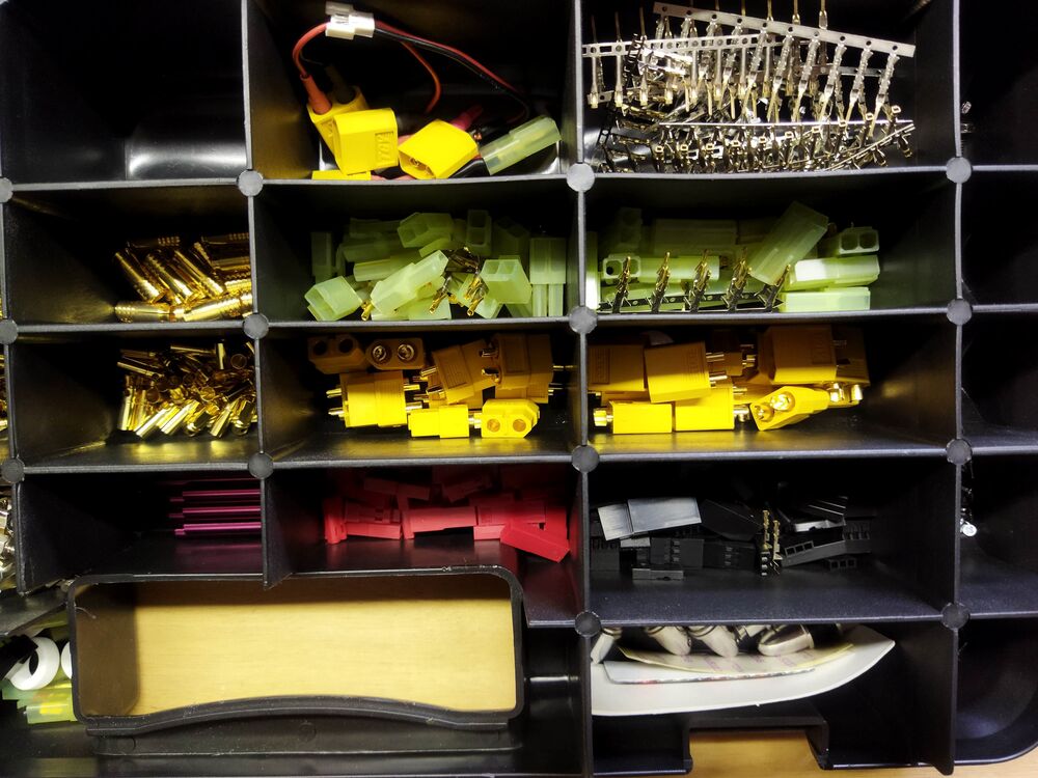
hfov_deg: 65.3
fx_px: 810
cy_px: 389
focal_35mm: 27
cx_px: 519
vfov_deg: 51.4
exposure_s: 1/33
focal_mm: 4.71
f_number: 1.79
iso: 234
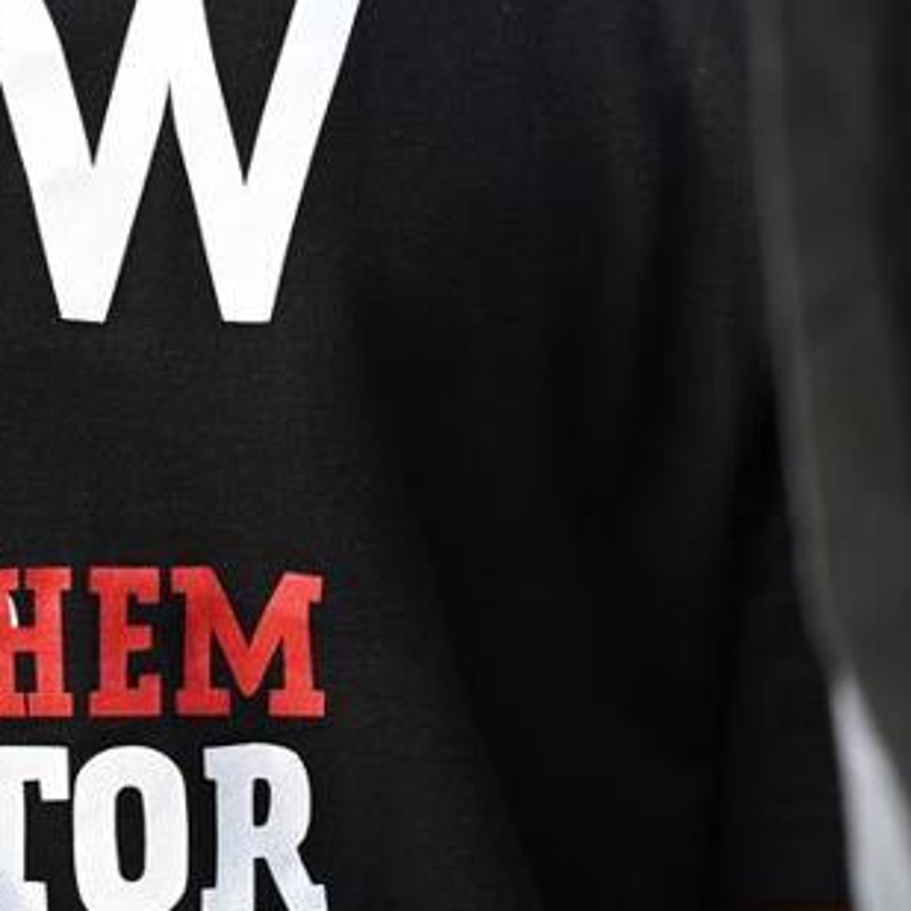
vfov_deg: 4.0
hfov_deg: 4.0
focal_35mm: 436
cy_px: 615
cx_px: 27
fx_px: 12982
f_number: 4.8
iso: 320
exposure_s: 1/320
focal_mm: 160
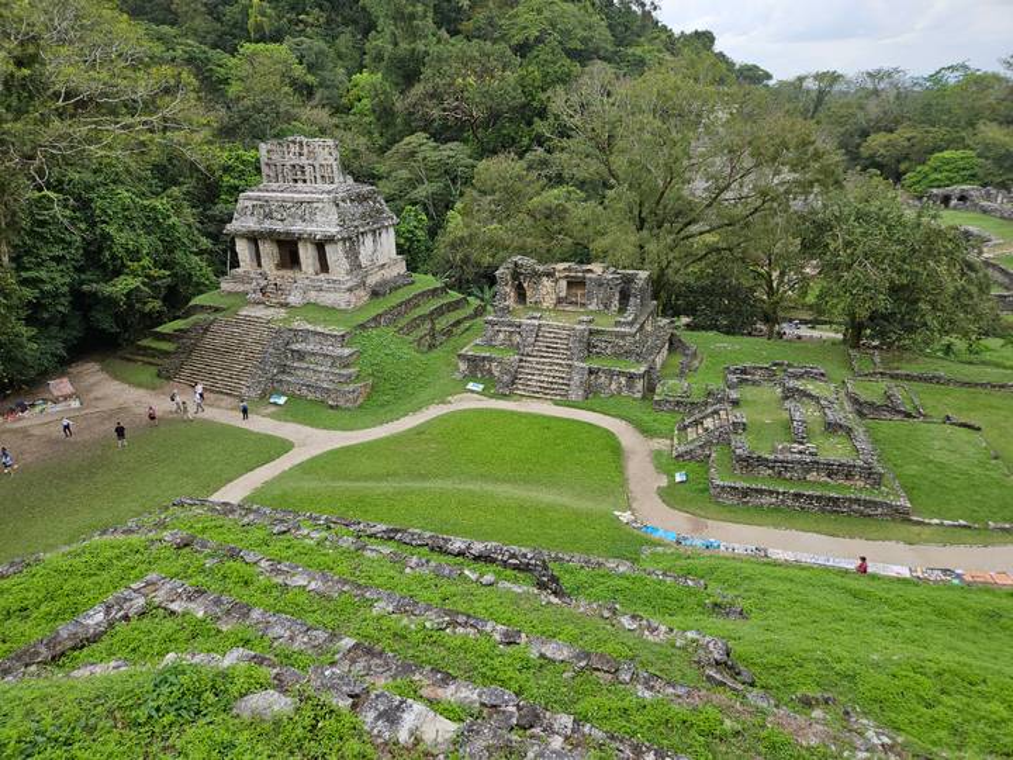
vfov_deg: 58.9
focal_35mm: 23
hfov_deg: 73.9
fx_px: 673
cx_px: 506
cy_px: 380
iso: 25
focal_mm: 5.4
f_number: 1.8
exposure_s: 1/476
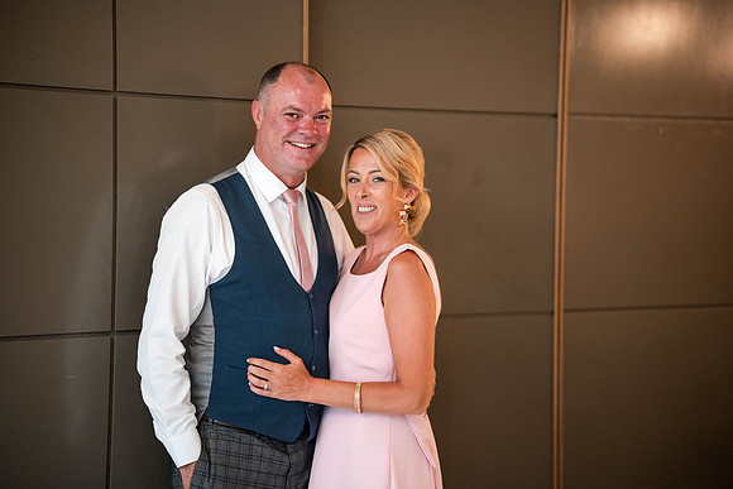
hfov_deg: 23.9
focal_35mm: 85
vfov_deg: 16.1
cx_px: 366
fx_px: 1731
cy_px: 244
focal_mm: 85
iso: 2000
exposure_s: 1/500
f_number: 1.6
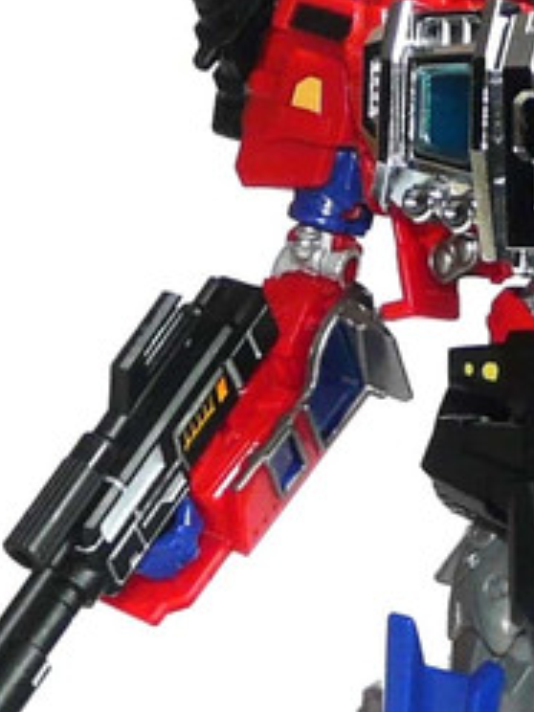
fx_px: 2324
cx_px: 545
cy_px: 545
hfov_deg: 12.9
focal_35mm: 113
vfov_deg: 17.3
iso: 100
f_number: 2.8
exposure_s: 1/25
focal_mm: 5.7
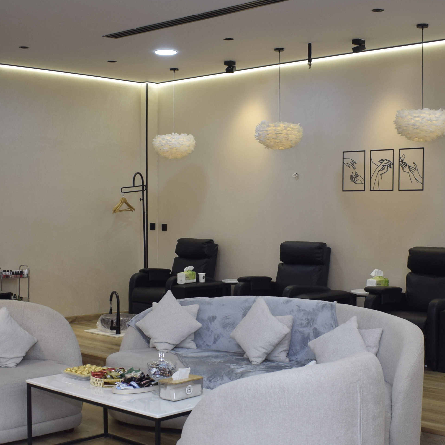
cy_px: 250
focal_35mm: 54
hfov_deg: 31.6
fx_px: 785
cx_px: 225
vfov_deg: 31.6
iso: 400
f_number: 3.5
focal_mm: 18
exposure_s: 1/200
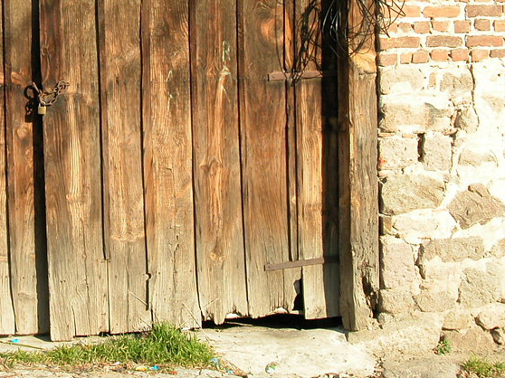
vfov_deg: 16.2
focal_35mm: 90
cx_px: 70
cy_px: 43
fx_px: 1312
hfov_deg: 21.4
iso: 100
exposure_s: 1/219
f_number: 5.4
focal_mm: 12.4
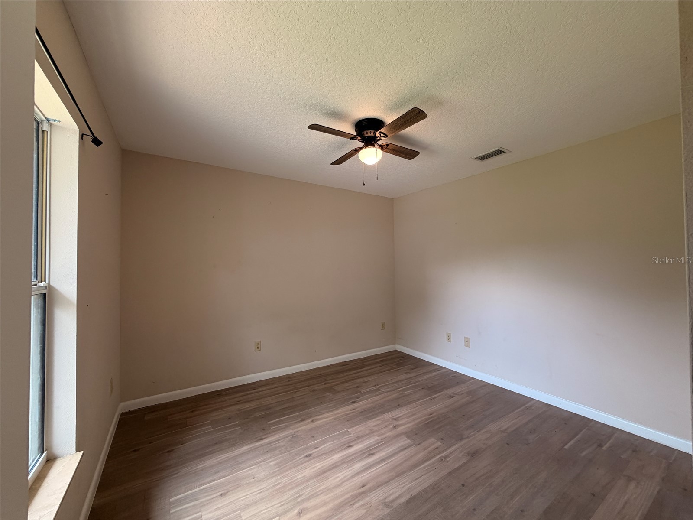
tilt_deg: +1.5
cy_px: 260
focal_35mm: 14
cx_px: 346
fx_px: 280
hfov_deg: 102.1
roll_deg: +0.5
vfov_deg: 85.7
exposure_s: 1/120
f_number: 2.2
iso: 200
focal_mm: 2.22
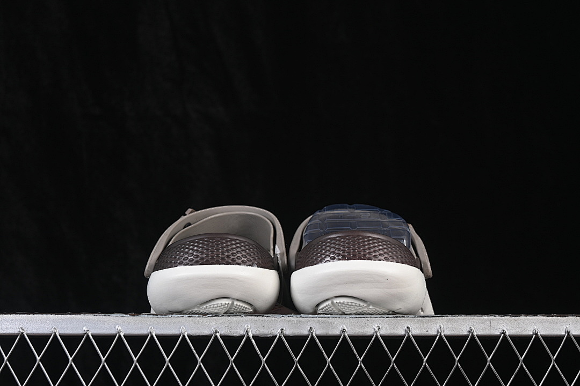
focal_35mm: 75
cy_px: 193
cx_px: 290
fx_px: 1208
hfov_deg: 27.0
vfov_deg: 18.2
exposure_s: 1/80
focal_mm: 50
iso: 160
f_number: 7.1
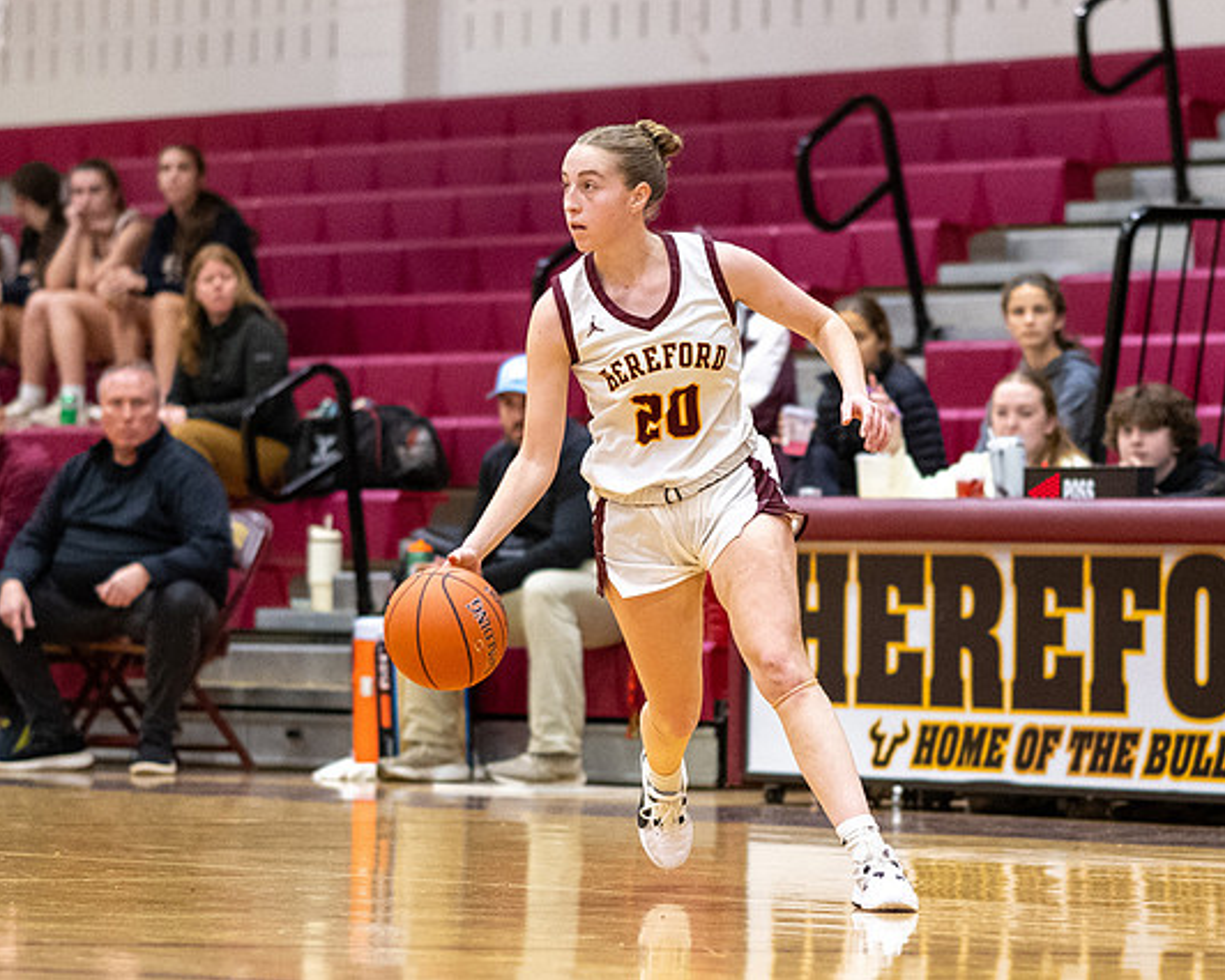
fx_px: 8414
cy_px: 608
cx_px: 833
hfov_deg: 8.3
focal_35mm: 232
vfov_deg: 6.7
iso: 2800
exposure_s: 1/1000
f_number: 1.8
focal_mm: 85
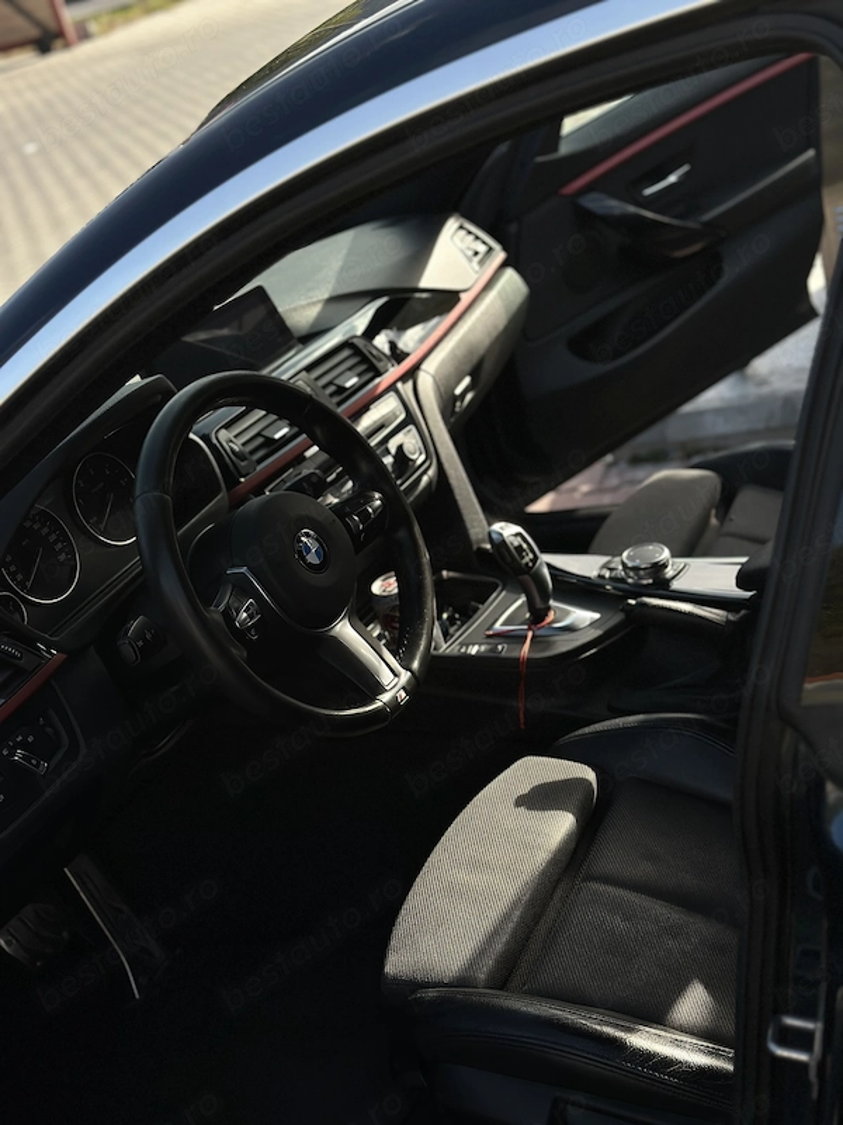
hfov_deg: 30.3
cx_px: 422
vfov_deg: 39.7
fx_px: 1559
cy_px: 562
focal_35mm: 48
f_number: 1.78
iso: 100
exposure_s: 1/2358
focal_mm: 6.86
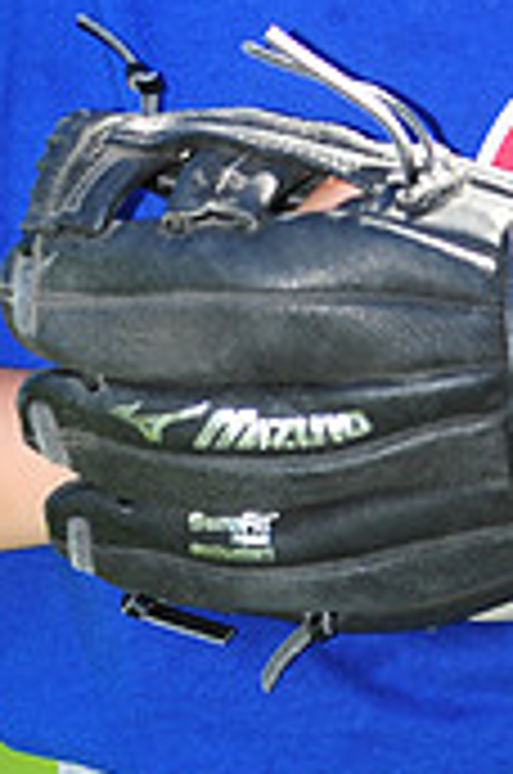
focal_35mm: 675
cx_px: 450
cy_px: -194
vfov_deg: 3.1
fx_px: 14485
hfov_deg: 2.0
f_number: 4.5
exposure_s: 1/400
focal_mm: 200
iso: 200
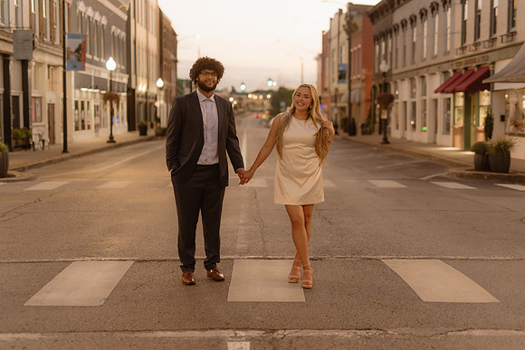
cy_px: 175
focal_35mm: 51
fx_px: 751
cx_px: 262
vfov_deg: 26.3
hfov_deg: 38.6
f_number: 1.4
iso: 800
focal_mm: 50
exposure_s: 1/160
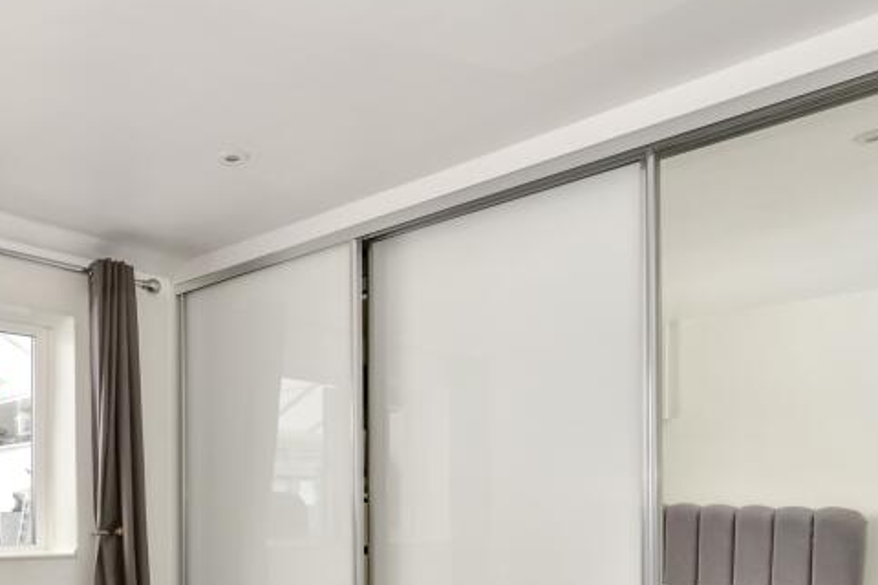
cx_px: 188
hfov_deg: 55.0
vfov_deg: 38.5
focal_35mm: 32
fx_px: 780
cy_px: 516
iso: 640
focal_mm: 10
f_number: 8
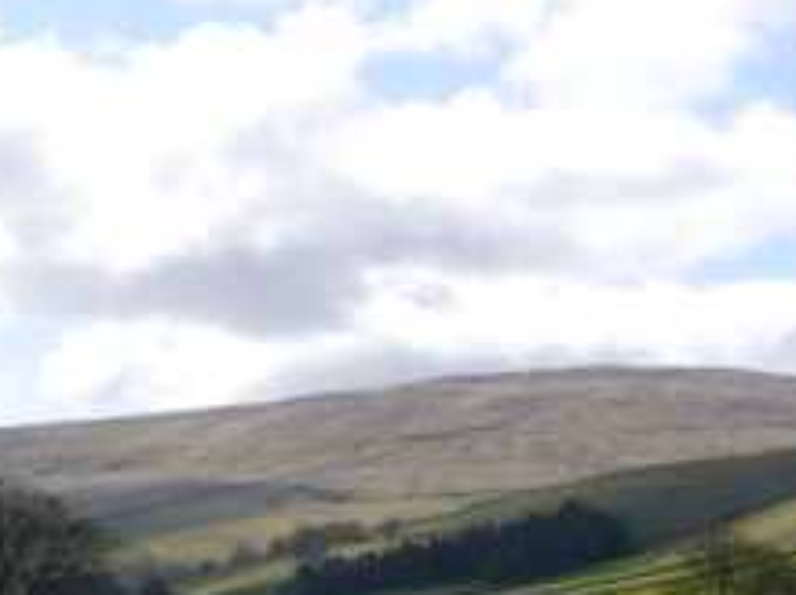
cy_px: 584
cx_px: 179
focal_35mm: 115
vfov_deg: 12.7
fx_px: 2642
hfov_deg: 17.0
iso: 160
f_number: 9
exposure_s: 1/250
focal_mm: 29
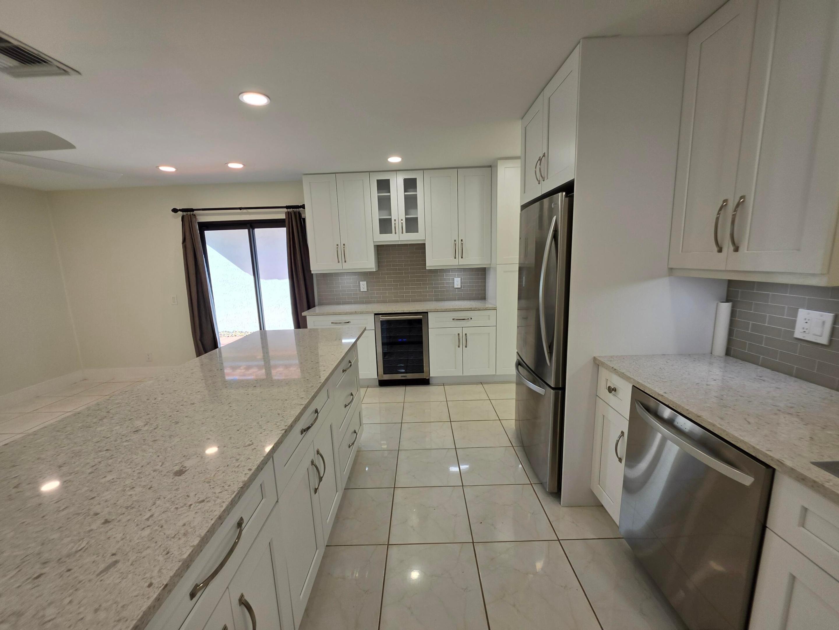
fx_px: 315
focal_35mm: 13
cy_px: 315
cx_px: 420
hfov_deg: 106.2
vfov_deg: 89.9
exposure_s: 1/120
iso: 32
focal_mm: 2.2
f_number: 1.9
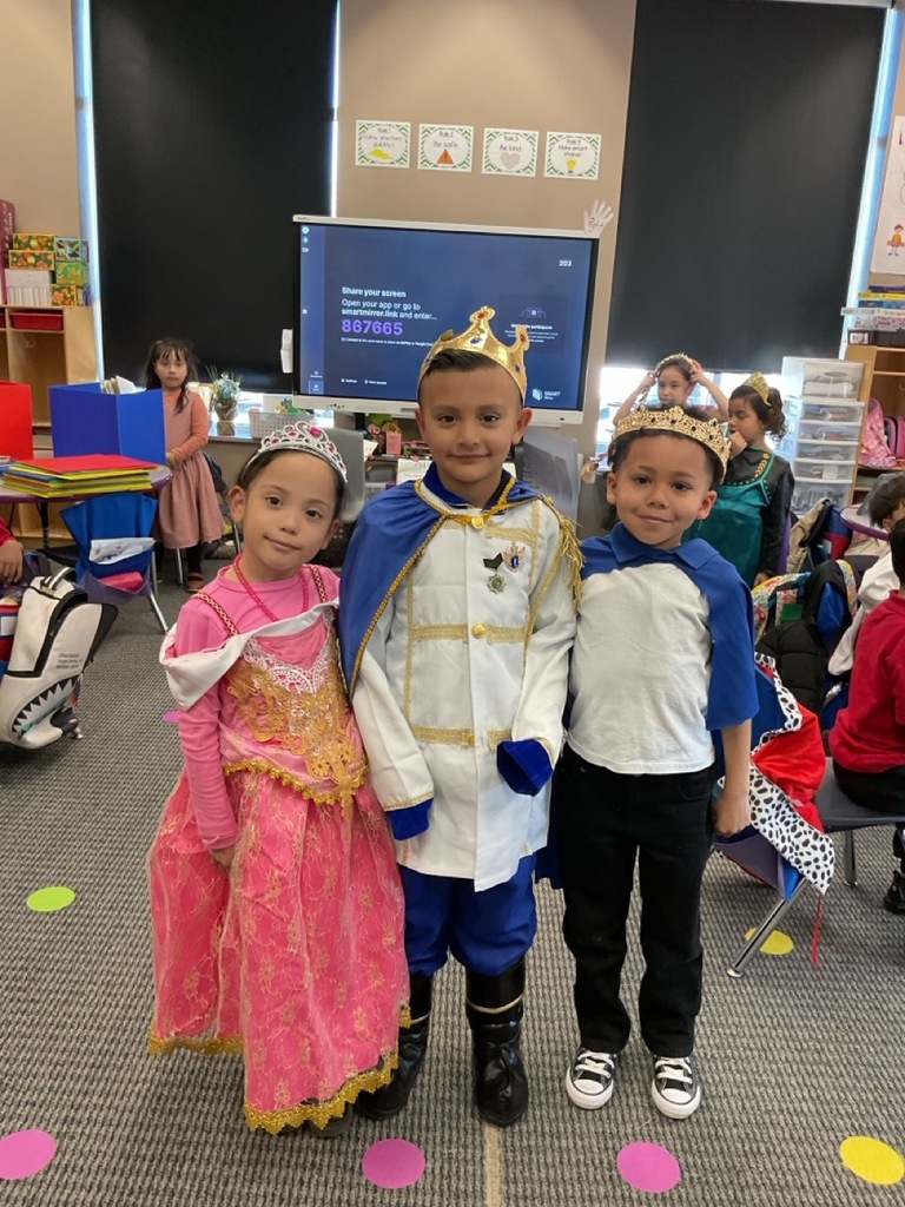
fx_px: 1011
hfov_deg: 48.2
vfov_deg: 61.7
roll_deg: -2.4
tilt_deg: -15.8
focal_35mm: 29
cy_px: 604
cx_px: 452
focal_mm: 3
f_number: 1.8
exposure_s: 1/60
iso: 125
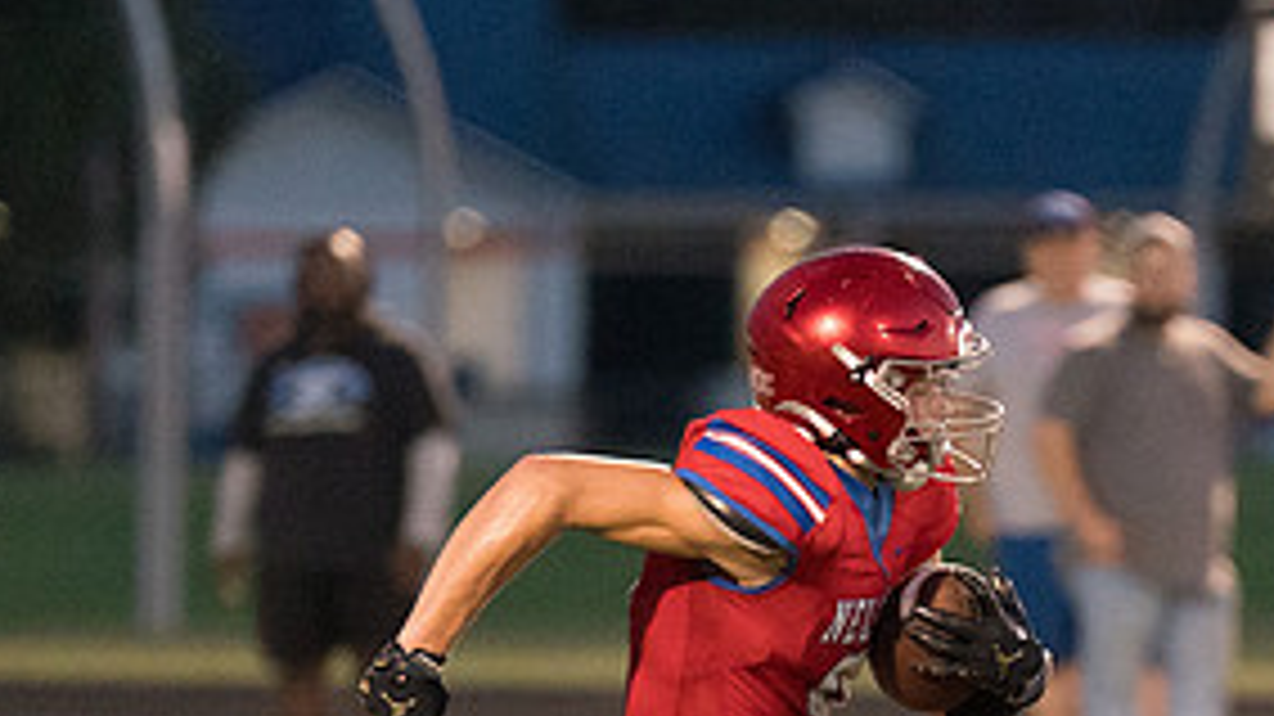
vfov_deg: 2.0
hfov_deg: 3.6
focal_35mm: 602
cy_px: 737
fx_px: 20331
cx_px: 999
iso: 10000
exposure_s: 1/1000
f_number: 2.8
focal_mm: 200
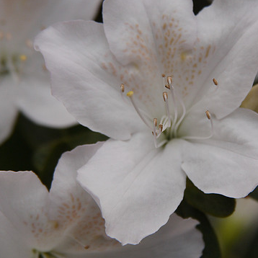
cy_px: 108
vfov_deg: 6.8
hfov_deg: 6.8
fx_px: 2176
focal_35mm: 258
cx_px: 176
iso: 160
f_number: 5.5
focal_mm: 90
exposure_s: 1/500
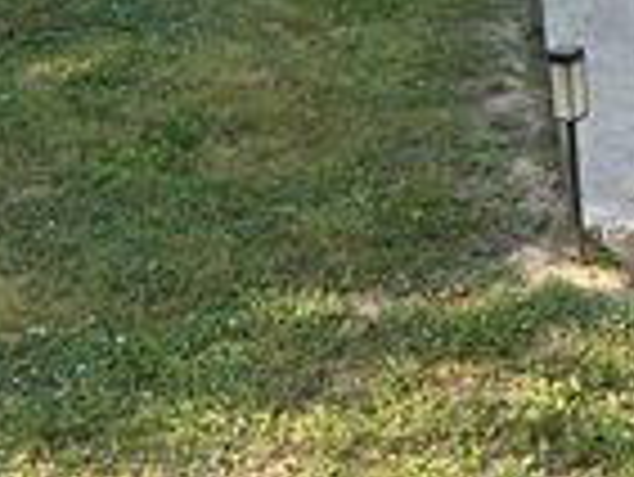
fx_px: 1686
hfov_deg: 20.2
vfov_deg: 14.3
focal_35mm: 92
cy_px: -362
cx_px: 715
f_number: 1.5
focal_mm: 5.7
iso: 50
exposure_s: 1/846
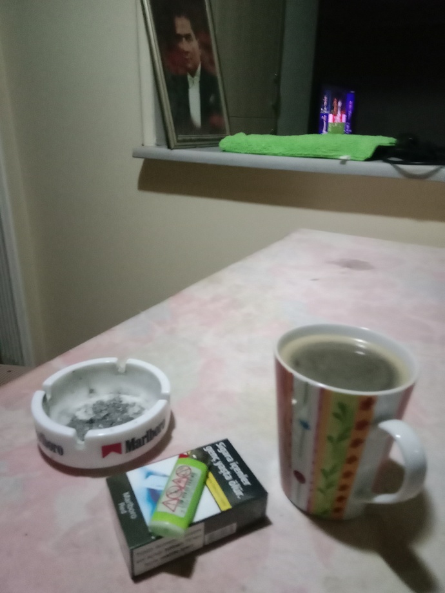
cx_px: 222
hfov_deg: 54.9
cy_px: 296
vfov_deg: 69.4
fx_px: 429
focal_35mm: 25
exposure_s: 1/16.7
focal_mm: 3.4
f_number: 2.2
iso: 3915
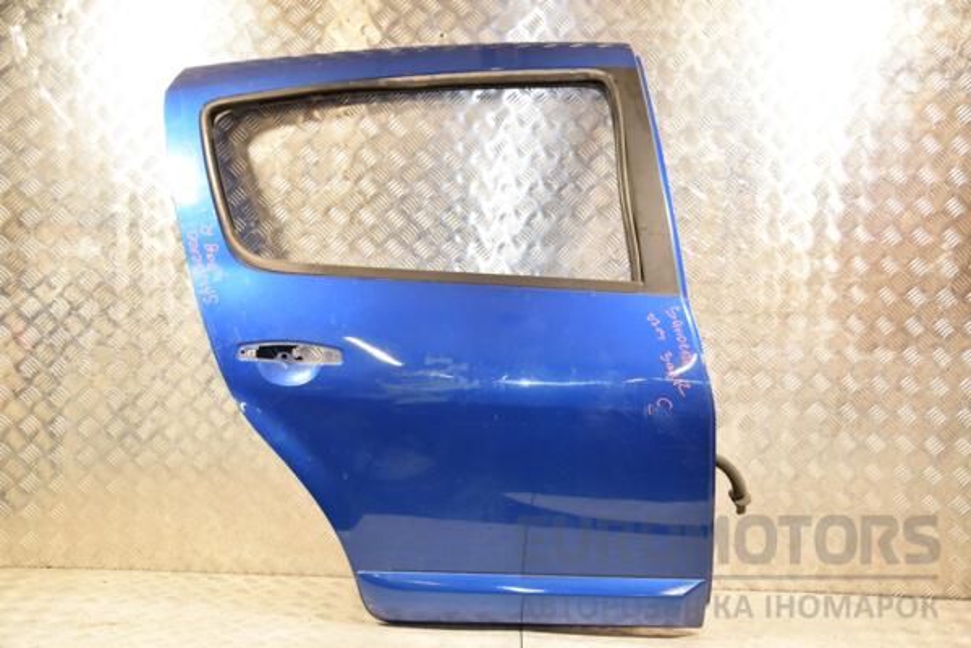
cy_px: 324
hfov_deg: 46.4
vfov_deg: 31.9
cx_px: 486
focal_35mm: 42
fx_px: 1133
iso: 800
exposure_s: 1/160
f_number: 5
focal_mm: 28
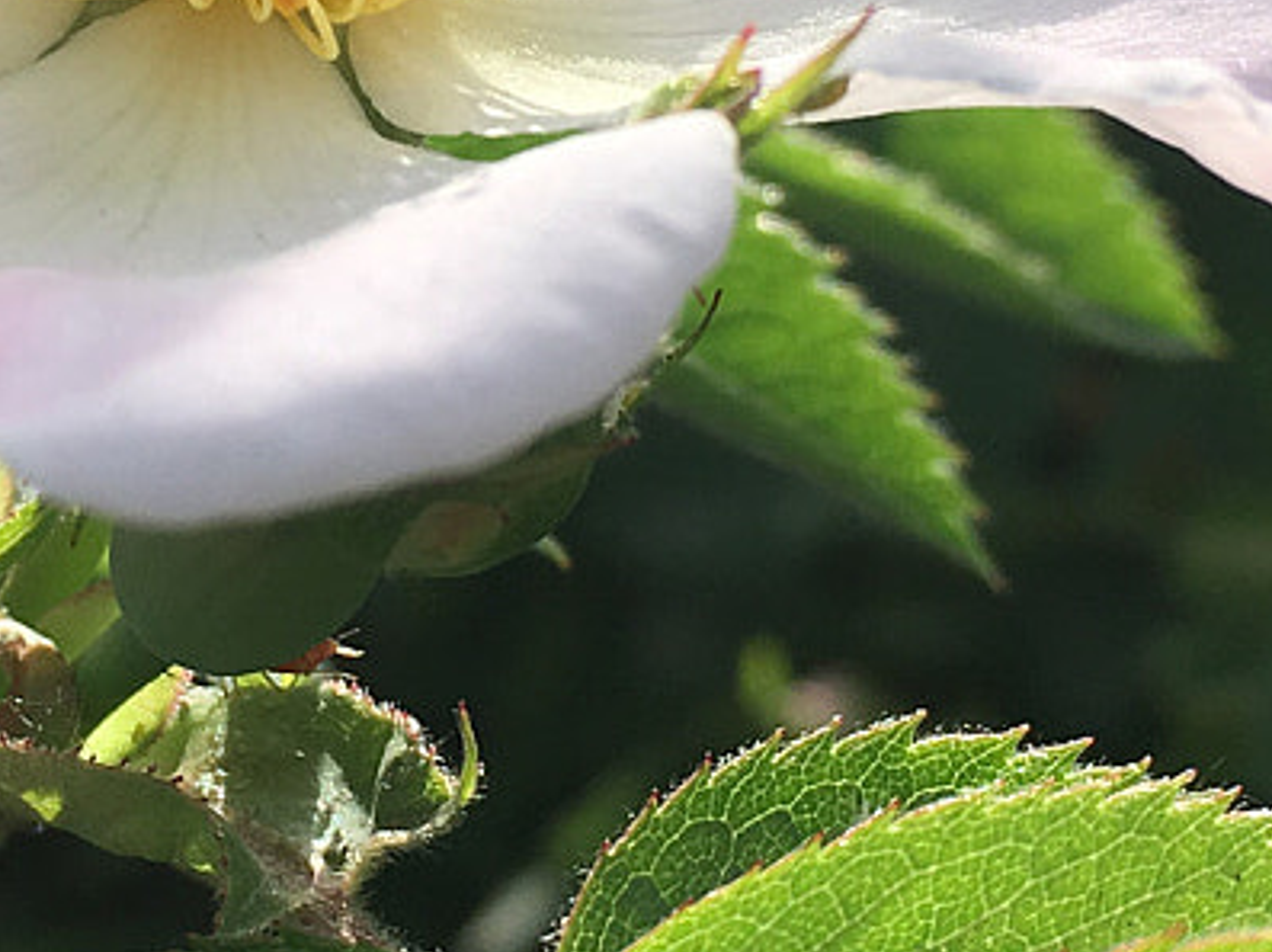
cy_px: 54
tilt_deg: -2.9
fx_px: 4295
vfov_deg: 12.5
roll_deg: +1.7
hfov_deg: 16.6
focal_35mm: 117
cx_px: 151
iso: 25
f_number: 2.2
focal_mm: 4.15
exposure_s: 1/1148
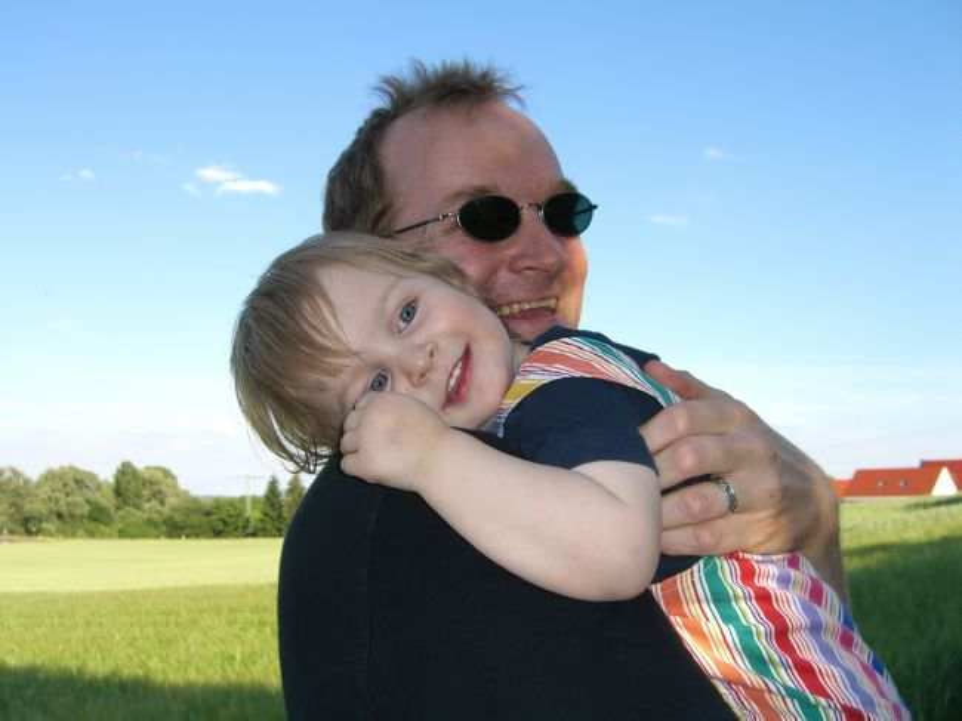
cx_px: 481
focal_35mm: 38
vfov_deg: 37.7
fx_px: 1056
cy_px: 360
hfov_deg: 49.0
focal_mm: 7.9
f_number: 4
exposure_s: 1/320
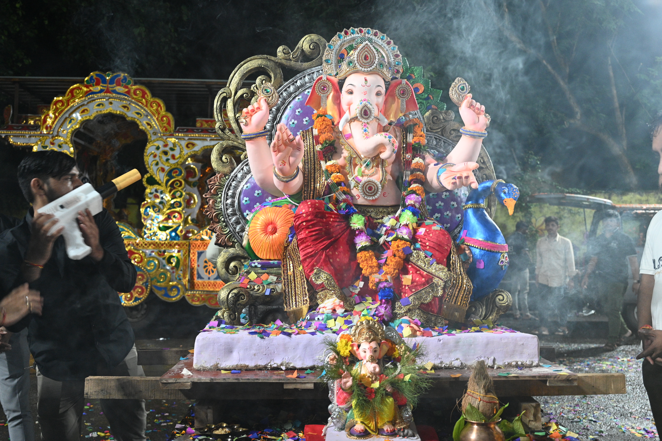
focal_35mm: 34
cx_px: 331
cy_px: 220
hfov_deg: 56.5
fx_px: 616
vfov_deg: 39.4
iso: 3200
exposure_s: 1/80
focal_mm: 33.5
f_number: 4
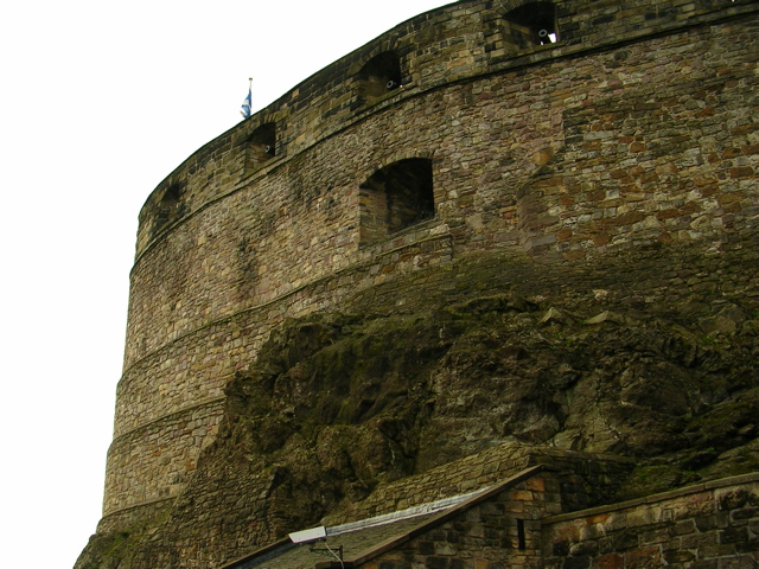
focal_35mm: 38
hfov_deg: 49.0
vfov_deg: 37.7
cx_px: 380
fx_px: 833
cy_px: 284
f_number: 2.8
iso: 50
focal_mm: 5.8
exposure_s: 1/307
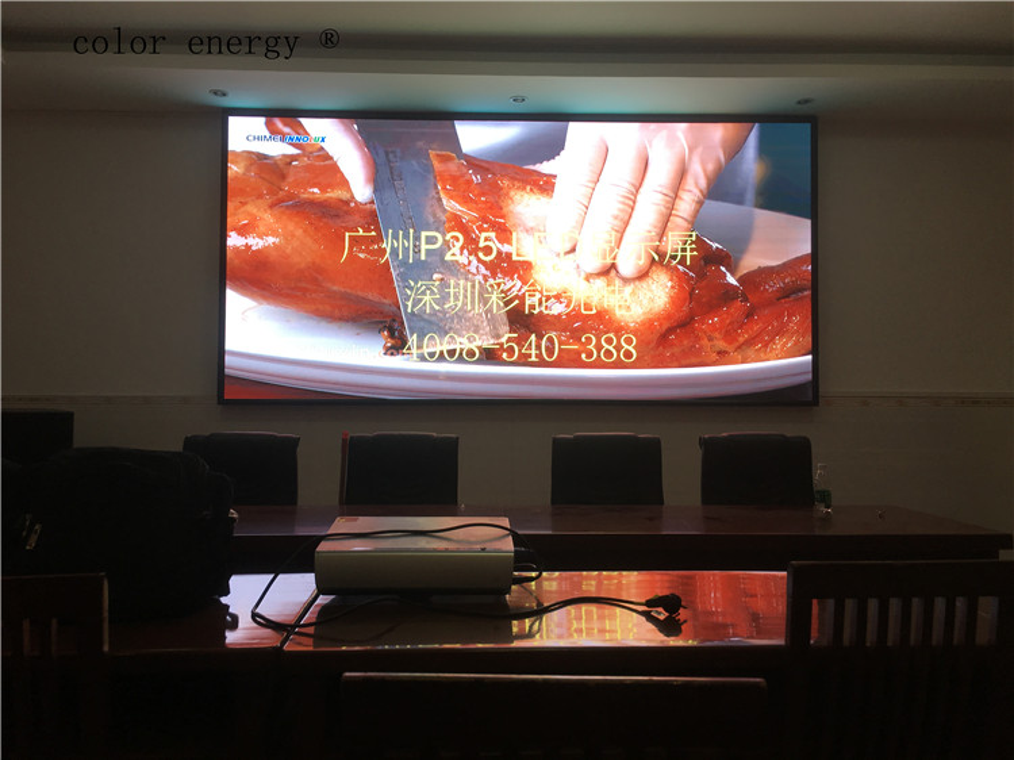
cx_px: 507
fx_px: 849
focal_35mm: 29
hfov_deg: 61.7
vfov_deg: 48.2
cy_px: 380
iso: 32
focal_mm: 4.15
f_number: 2.2
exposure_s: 1/50
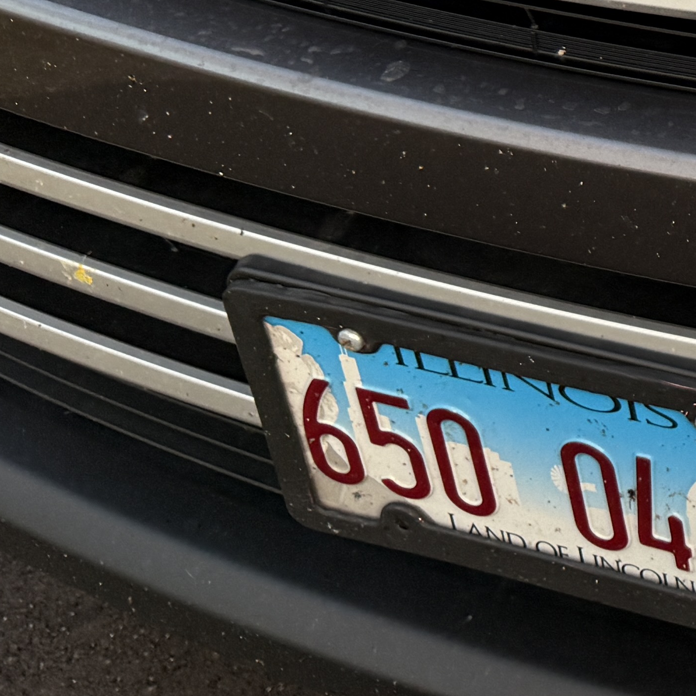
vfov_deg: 18.7
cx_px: 1224
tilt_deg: -28.7
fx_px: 1956
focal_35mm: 86
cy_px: -223
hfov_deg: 16.9
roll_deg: -3.1
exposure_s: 1/76
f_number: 1.78
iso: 200
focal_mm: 6.76
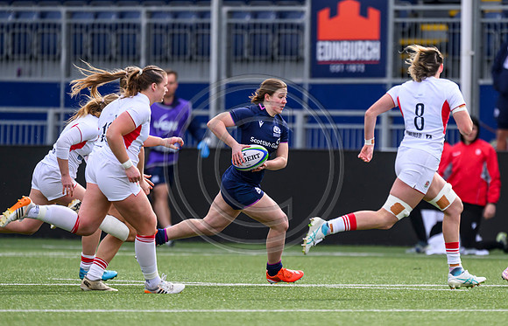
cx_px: 309
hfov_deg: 2.4
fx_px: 12130
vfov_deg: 1.5
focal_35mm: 869
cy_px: 158
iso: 500
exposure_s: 1/2000
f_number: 4
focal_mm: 560
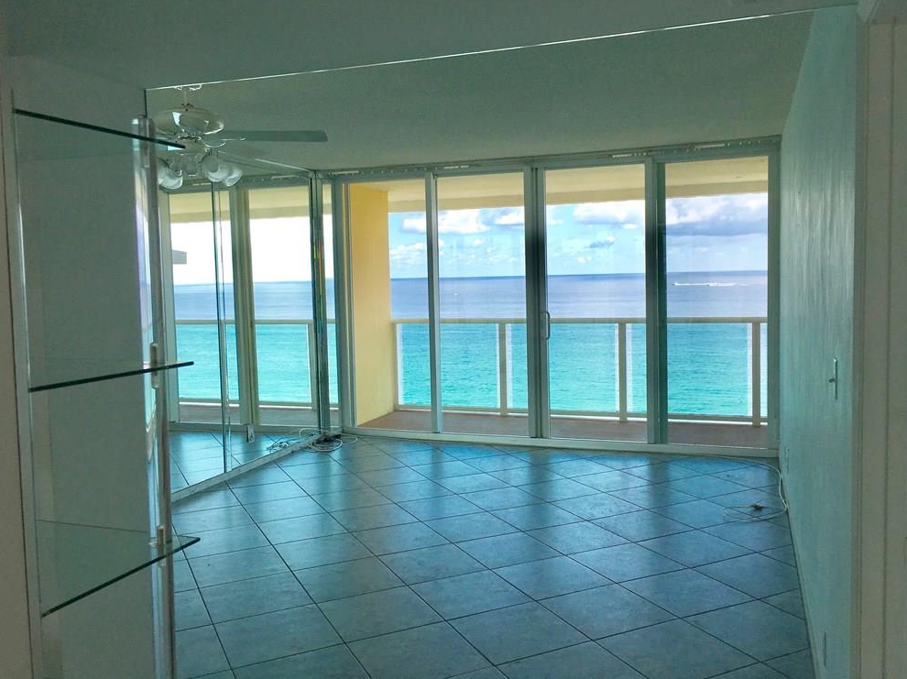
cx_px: 460
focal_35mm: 30
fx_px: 785
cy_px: 331
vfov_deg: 46.7
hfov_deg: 60.0
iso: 25
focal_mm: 4.15
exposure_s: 1/538
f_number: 2.2
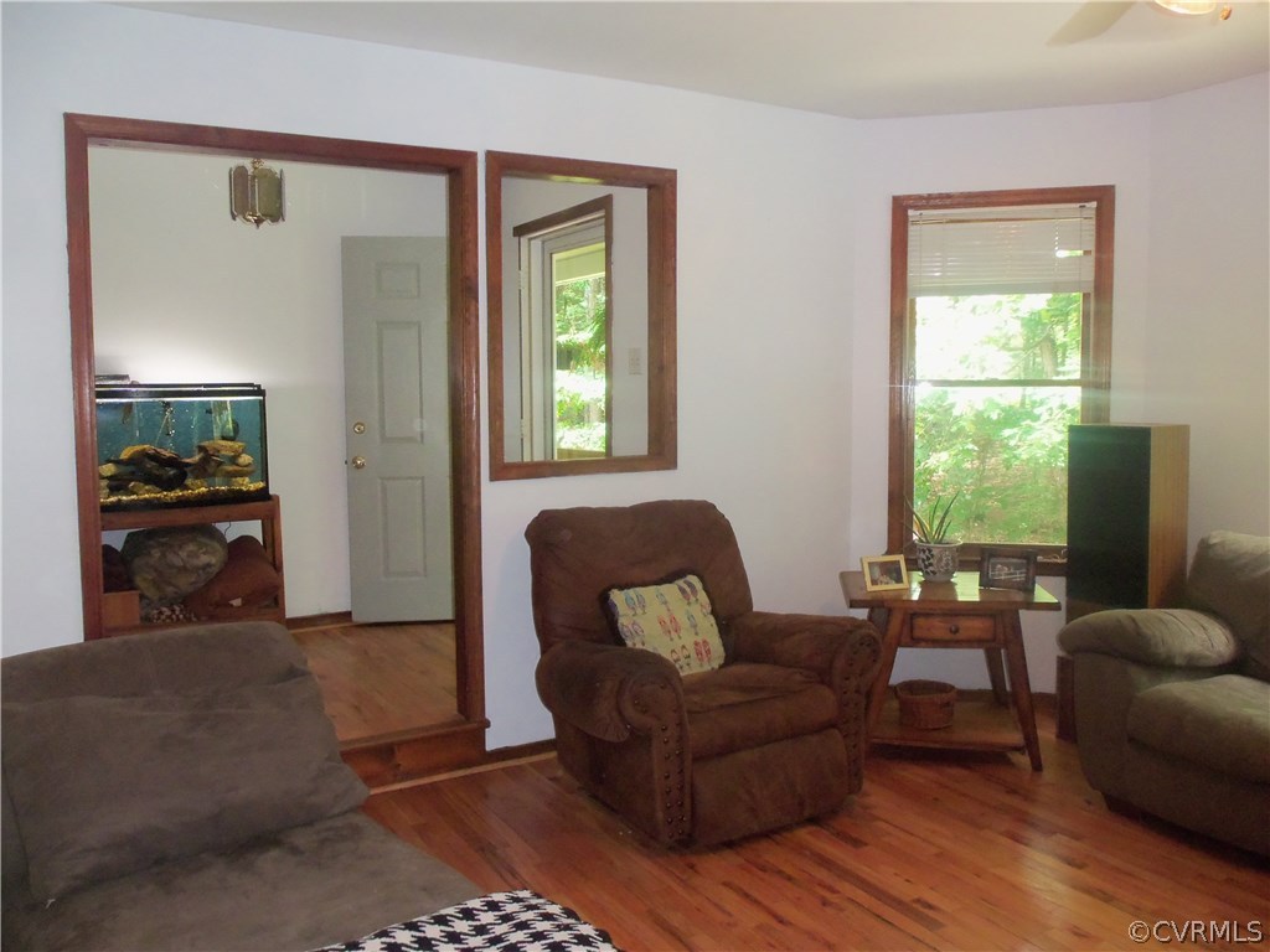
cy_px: 476
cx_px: 635
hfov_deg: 61.7
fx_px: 1064
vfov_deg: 48.2
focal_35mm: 29
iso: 250
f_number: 3.4
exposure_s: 1/30
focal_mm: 5.2
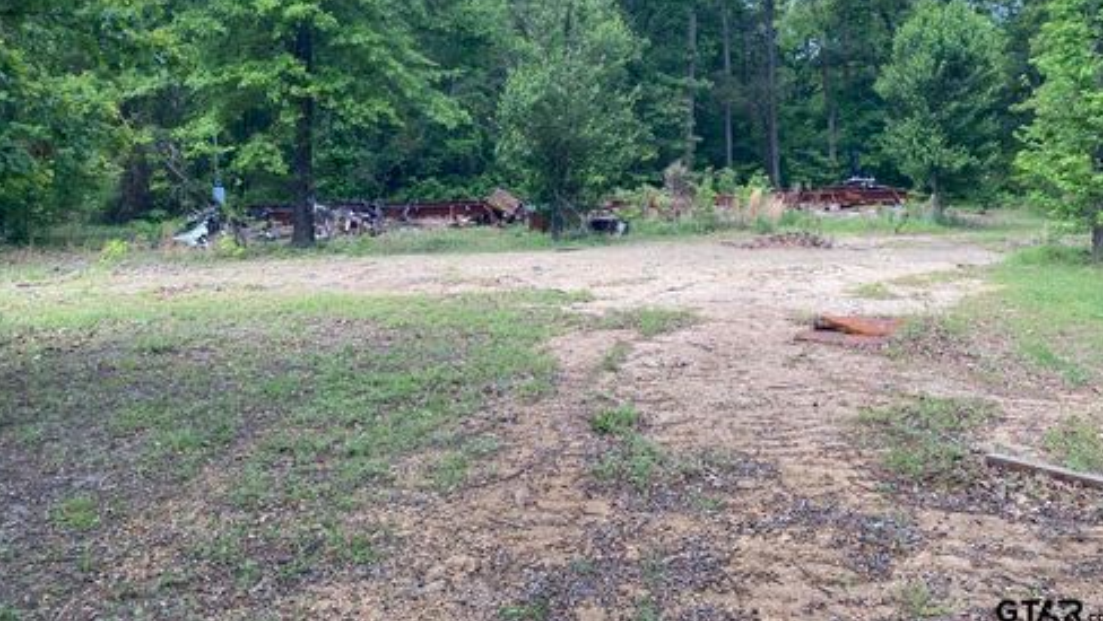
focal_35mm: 29
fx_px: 849
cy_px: 200
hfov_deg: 66.0
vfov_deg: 39.7
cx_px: 556
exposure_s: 1/384
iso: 32
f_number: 1.8
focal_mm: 4.25
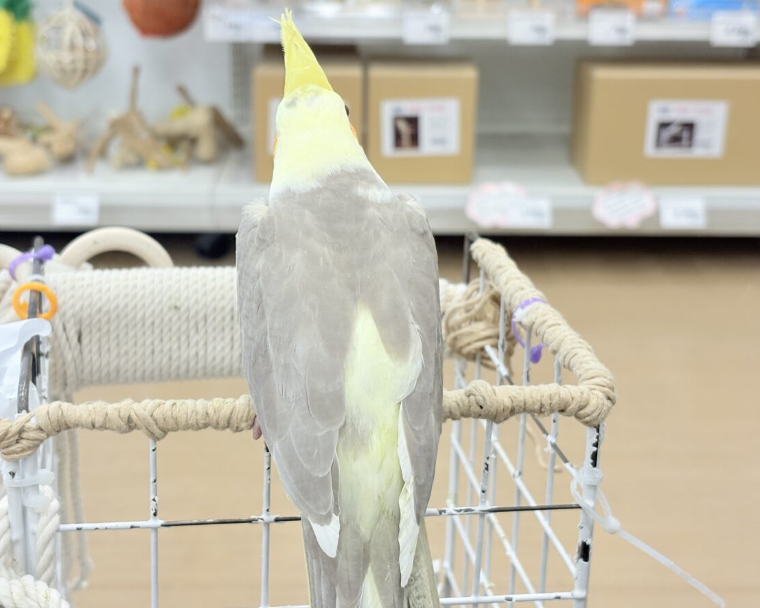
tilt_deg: -20.3
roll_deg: +0.1
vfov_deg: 27.6
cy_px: 302
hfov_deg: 34.1
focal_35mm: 55
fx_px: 1237
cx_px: 350
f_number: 1.6
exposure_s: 1/100
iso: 100
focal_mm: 5.96
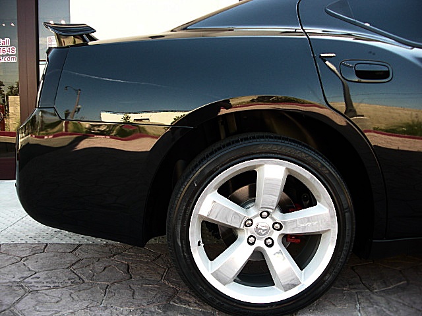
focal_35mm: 36
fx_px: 439
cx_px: 211
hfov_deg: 51.4
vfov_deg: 39.7
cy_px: 158
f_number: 2.8
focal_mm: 6.3
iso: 100
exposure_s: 1/125
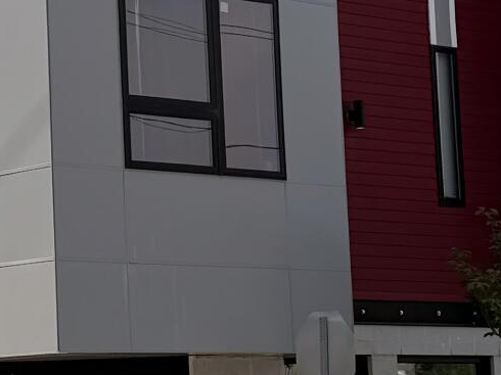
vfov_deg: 10.1
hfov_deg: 13.2
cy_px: 161
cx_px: -55
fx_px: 2127
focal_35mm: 147
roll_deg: +2.1
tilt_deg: +5.9
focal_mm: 6.76
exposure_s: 1/4673
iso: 80
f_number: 1.78
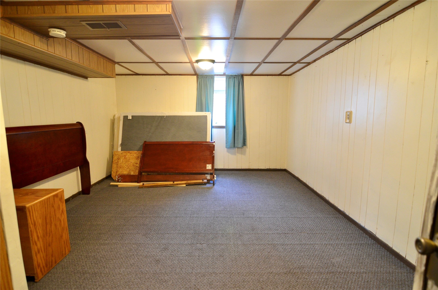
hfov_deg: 90.1
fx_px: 219
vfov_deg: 67.1
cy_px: 145
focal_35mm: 18
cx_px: 219
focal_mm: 12
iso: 800
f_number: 3.2
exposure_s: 1/40
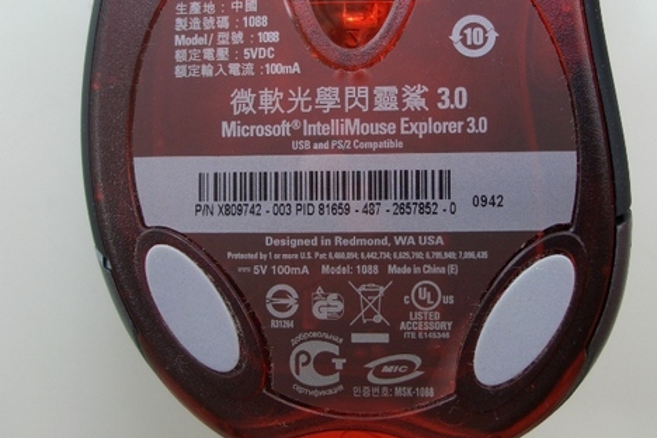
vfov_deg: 30.4
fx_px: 803
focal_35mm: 44
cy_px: 174
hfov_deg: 44.4
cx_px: 365
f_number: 2.8
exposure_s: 1/125
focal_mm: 7.1
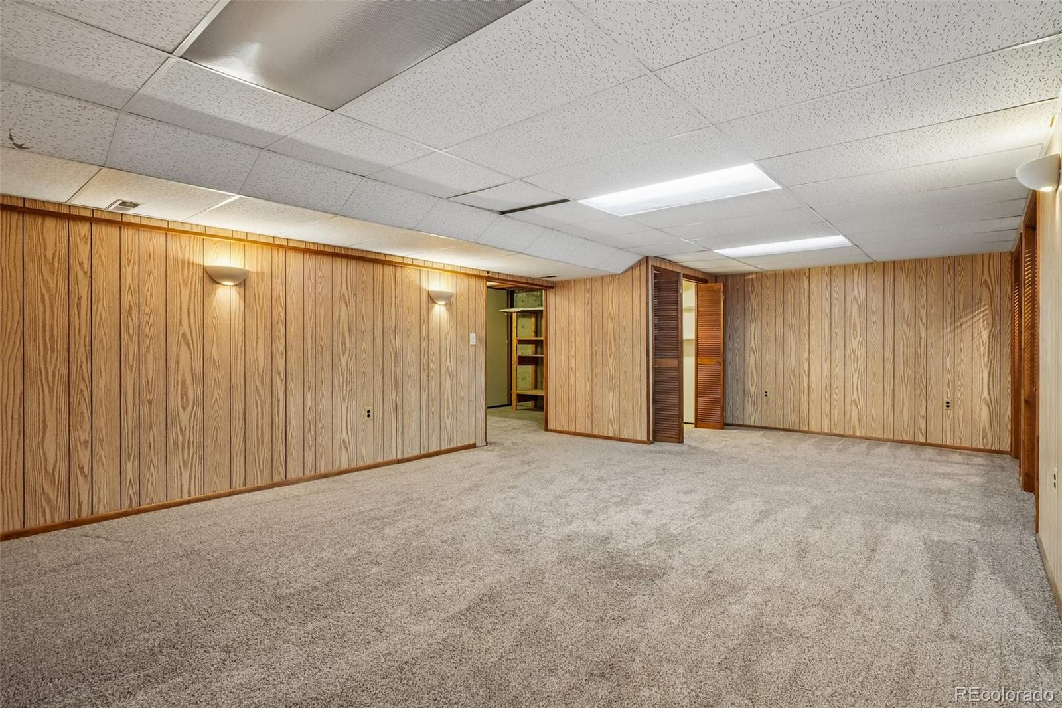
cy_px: 354
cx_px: 531
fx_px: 487
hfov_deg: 95.0
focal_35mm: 16
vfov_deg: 72.0
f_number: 8
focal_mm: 11
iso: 500
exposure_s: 1/4
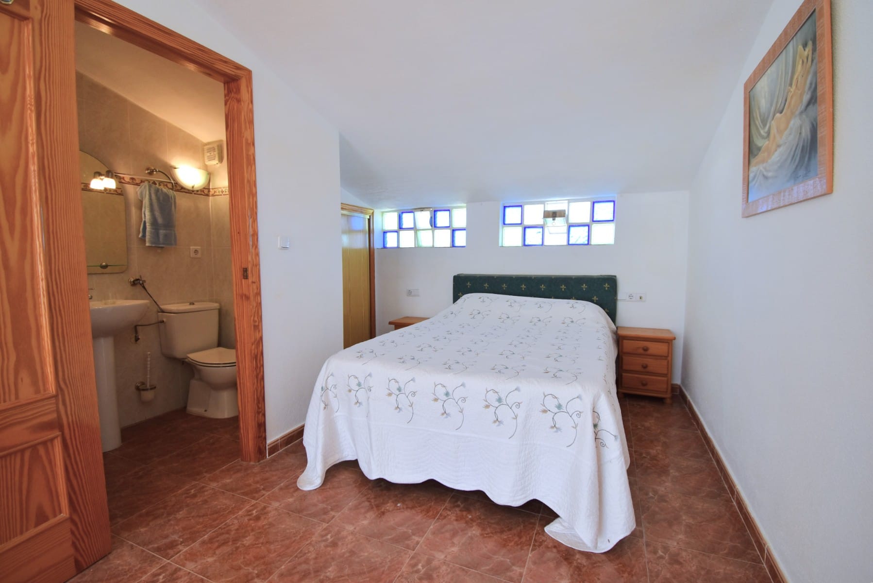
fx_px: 364
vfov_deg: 77.4
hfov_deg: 100.4
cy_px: 292
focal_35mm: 15
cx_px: 436
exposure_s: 1/125
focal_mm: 10
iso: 250
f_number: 5.6
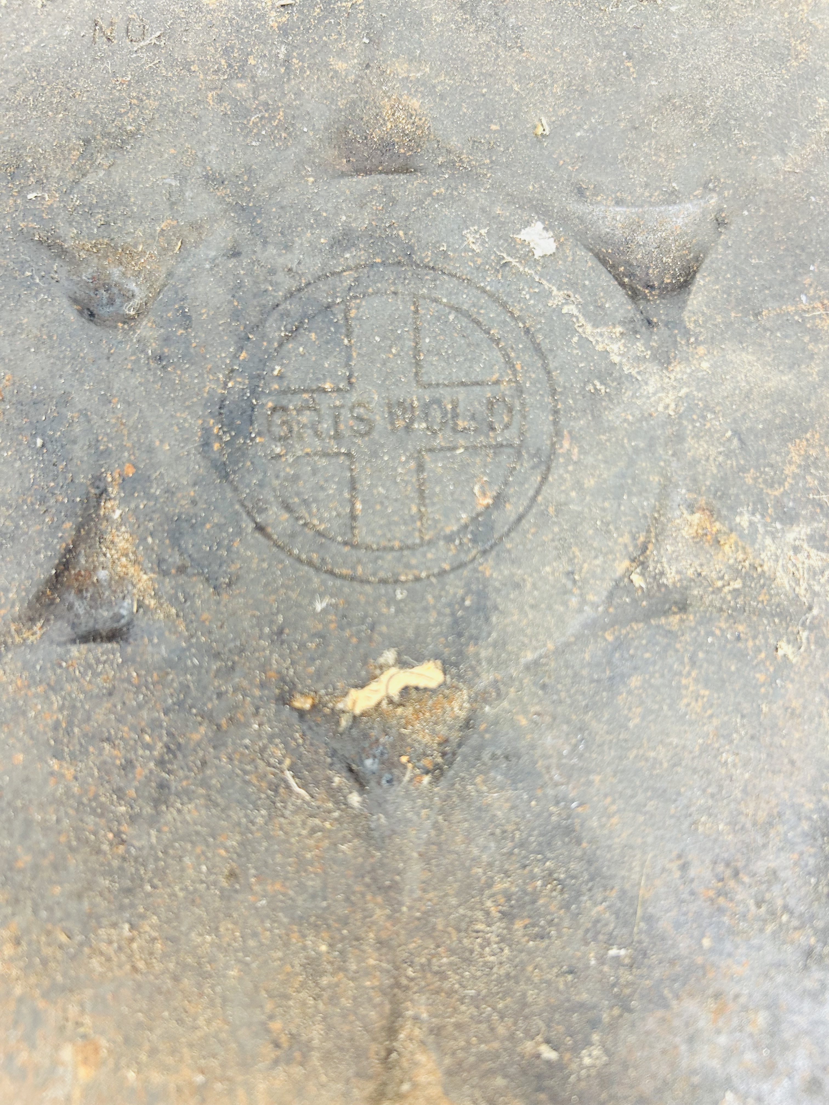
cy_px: 552
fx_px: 830
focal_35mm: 26
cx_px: 414
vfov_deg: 67.3
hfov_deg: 53.1
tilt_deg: -82.3
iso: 125
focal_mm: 5.7
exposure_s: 1/120
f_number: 1.5
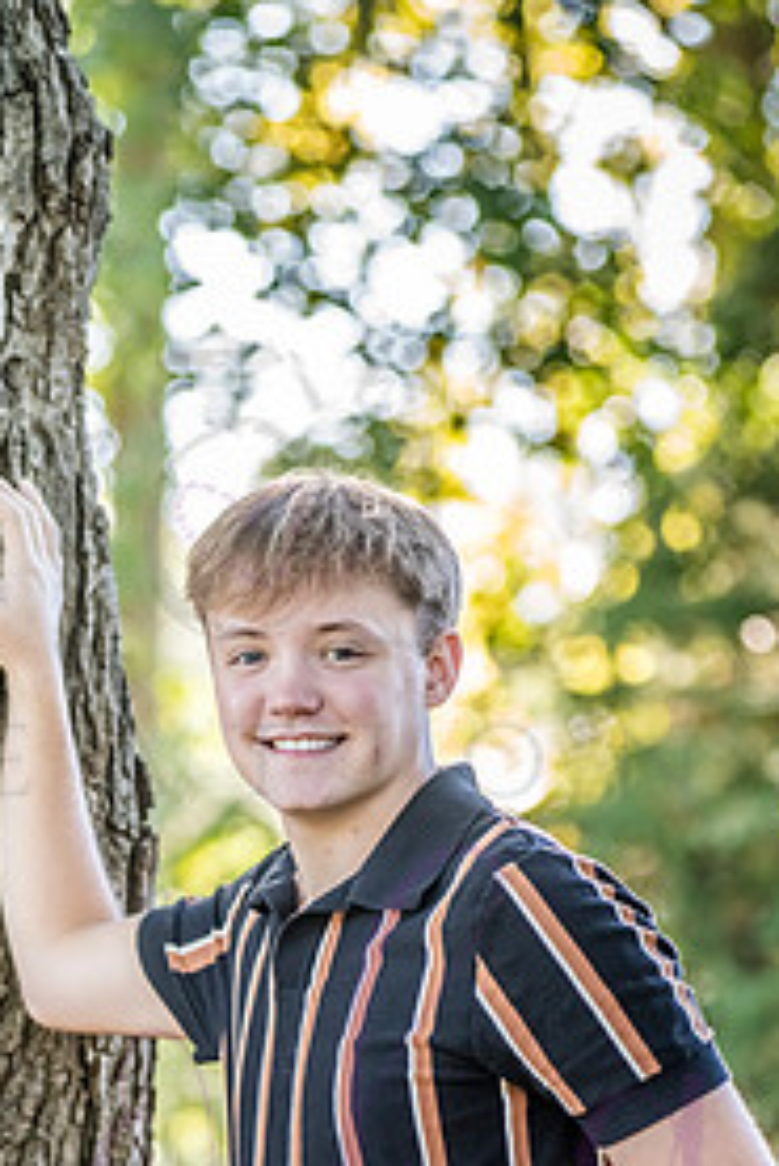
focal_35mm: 195
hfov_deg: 7.0
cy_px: 909
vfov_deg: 10.5
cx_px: 257
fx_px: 6321
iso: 800
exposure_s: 1/320
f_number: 4
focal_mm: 120
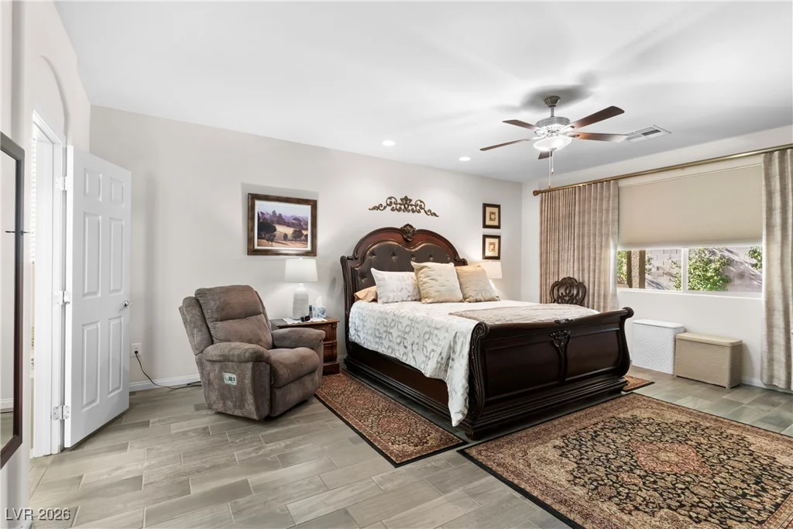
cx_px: 396
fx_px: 374
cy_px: 264
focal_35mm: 17
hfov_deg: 93.3
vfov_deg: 70.5
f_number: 8
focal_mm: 17
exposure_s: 1/8
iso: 400
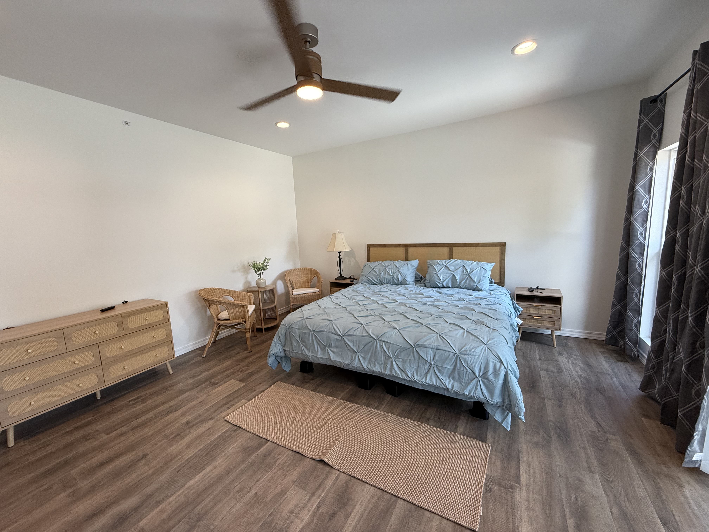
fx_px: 287
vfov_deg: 85.7
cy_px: 266
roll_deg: +2.3
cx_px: 354
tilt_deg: -6.5
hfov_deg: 102.1
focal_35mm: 14
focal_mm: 2.22
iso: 160
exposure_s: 1/120
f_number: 2.2
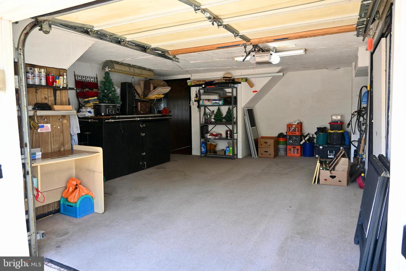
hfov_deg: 73.7
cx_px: 203
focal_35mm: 24
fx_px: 271
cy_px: 136
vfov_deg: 53.1
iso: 400
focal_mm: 16
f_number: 4
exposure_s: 1/250
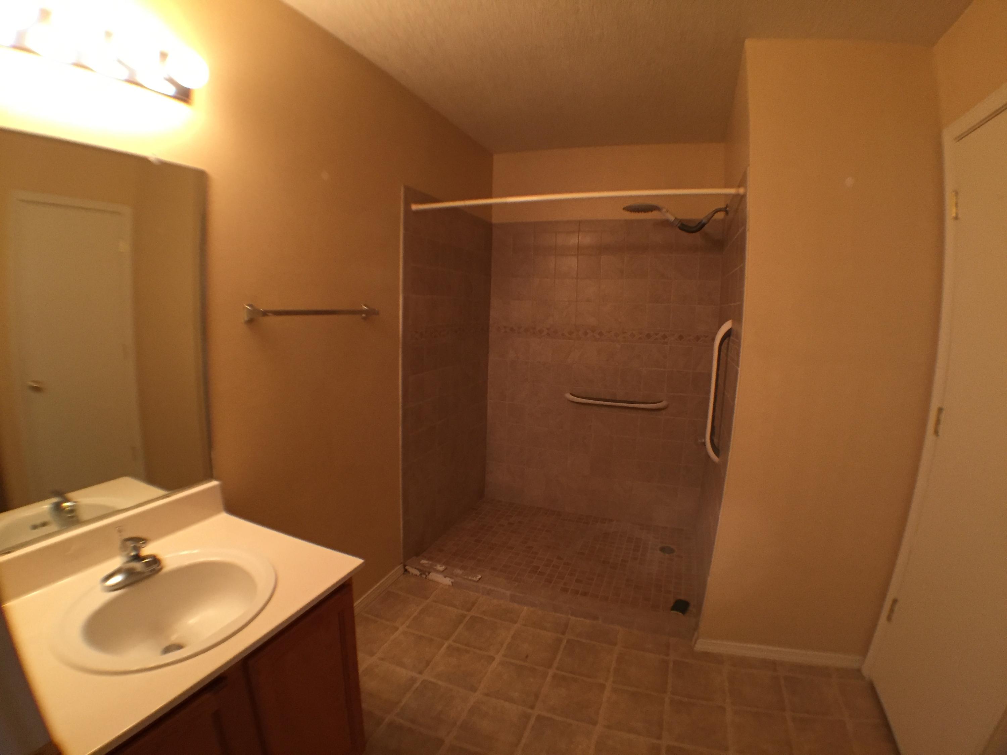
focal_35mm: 29
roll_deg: -1.5
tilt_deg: -8.3
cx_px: 504
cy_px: 378
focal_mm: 4.15
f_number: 2.2
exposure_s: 1/30
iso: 160
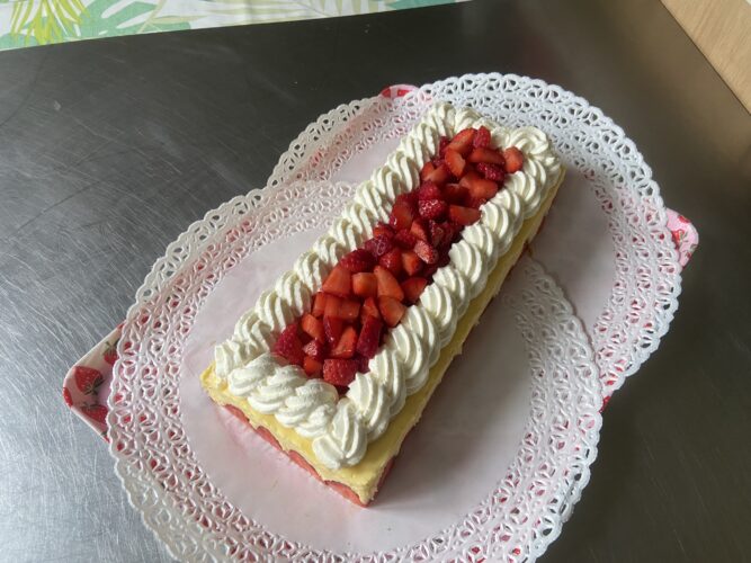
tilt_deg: -59.0
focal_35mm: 26
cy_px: 282
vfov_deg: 53.0
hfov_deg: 67.3
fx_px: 564
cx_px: 376
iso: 125
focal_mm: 4.25
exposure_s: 1/86
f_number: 1.8
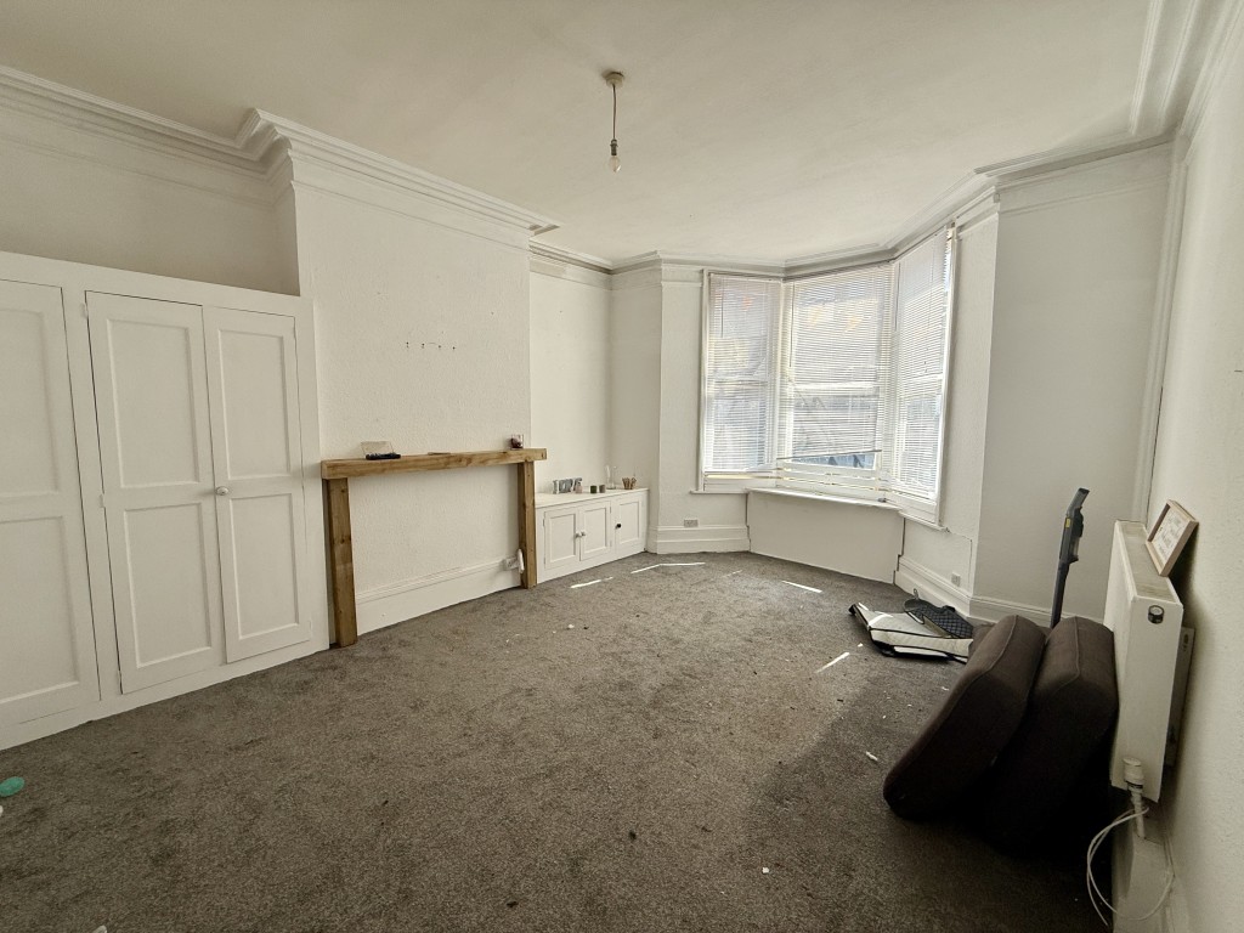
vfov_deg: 85.7
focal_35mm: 14
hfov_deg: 102.1
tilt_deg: -6.2
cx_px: 622
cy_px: 466
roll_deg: -0.7
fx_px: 503
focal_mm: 2.22
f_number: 2.2
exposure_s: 1/279
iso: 50
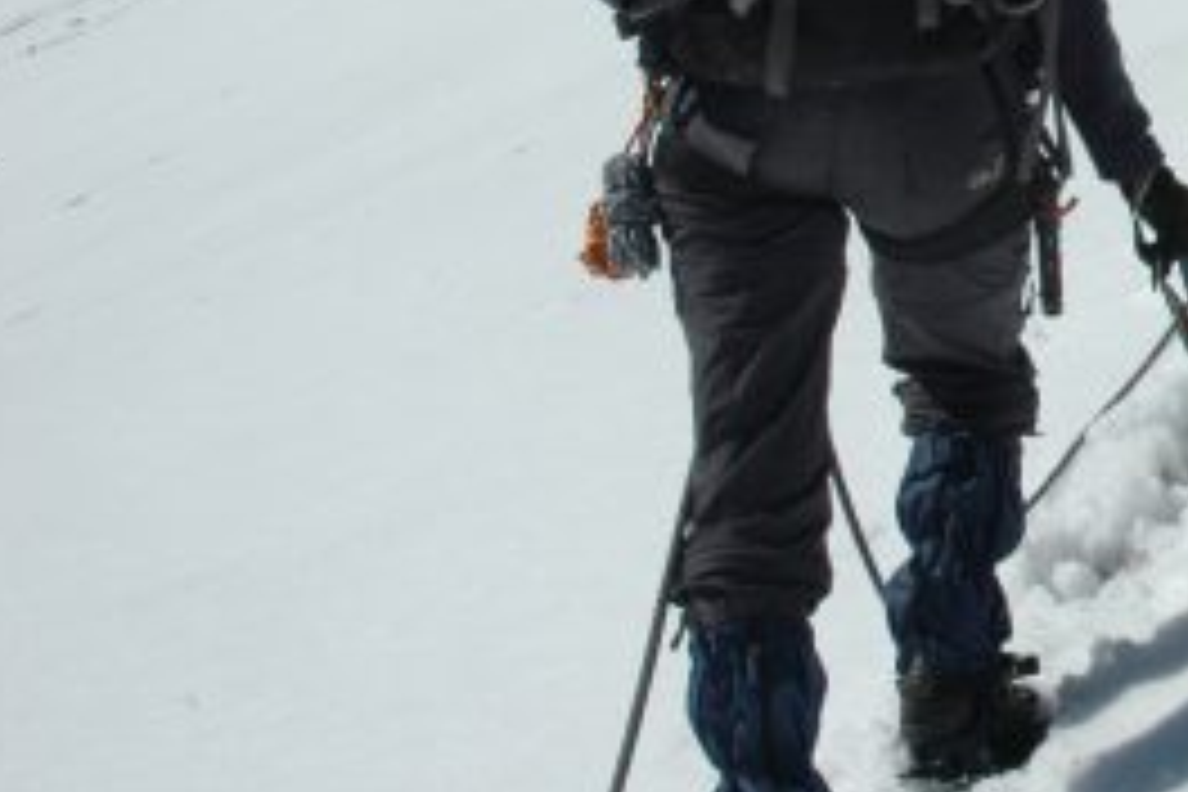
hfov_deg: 20.5
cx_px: 1591
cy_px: 45
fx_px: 2970
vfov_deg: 15.0
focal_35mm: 90
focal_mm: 22
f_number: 14
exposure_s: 1/800
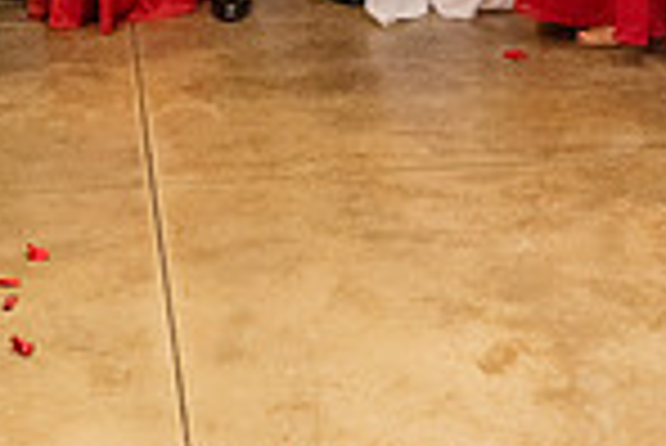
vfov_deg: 12.3
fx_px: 1926
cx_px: 173
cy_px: -289
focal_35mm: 104
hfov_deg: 19.5
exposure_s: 1/125
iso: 2000
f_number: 2.8
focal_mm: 24
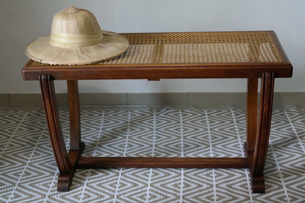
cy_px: 102
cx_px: 152
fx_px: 491
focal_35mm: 58
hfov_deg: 34.5
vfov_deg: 23.4
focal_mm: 38
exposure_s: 1/60
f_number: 5
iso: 1600
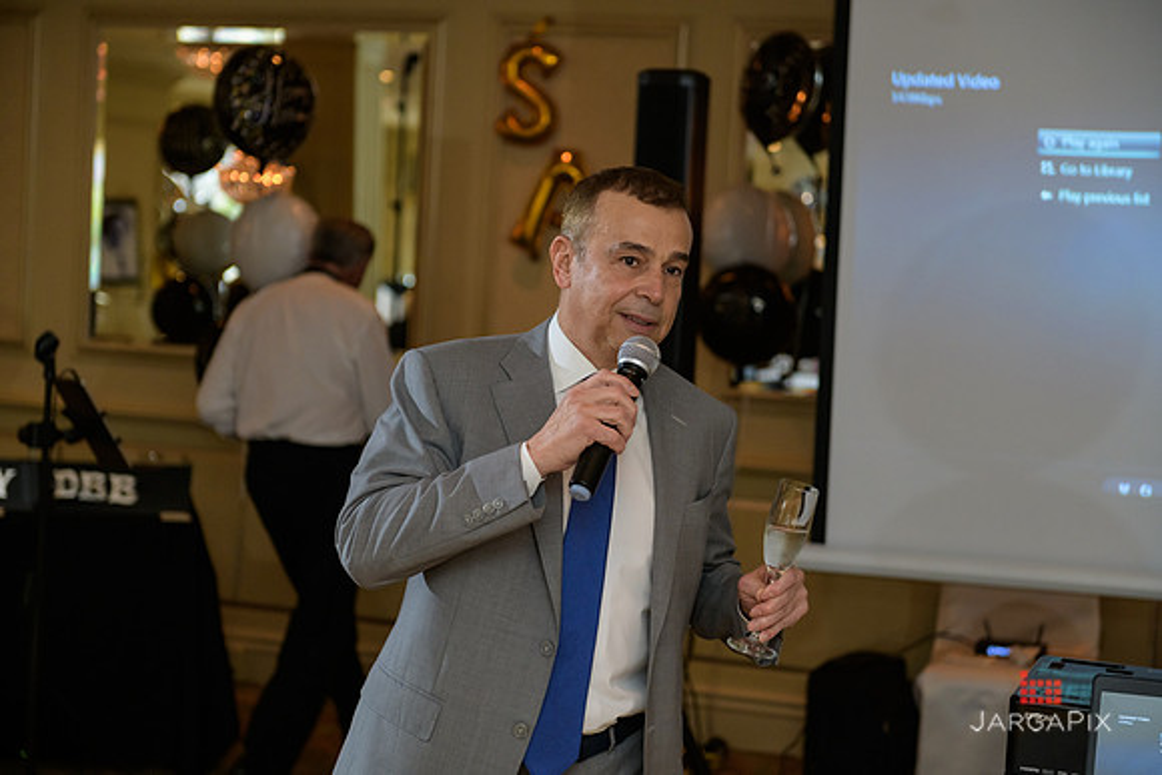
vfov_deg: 19.5
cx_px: 581
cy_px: 388
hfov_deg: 28.8
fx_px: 2260
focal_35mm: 70
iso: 1000
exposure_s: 1/125
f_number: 3.2
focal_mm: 70
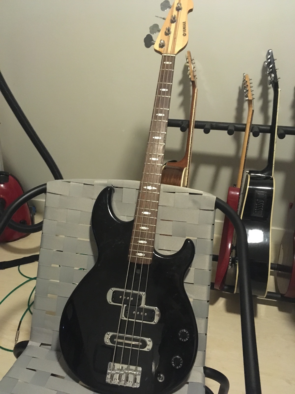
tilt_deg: -29.5
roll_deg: +1.2
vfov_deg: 61.7
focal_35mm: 29
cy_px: 197
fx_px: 330
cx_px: 148
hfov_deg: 48.2
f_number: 2.2
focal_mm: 4.15
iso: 500
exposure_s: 1/17
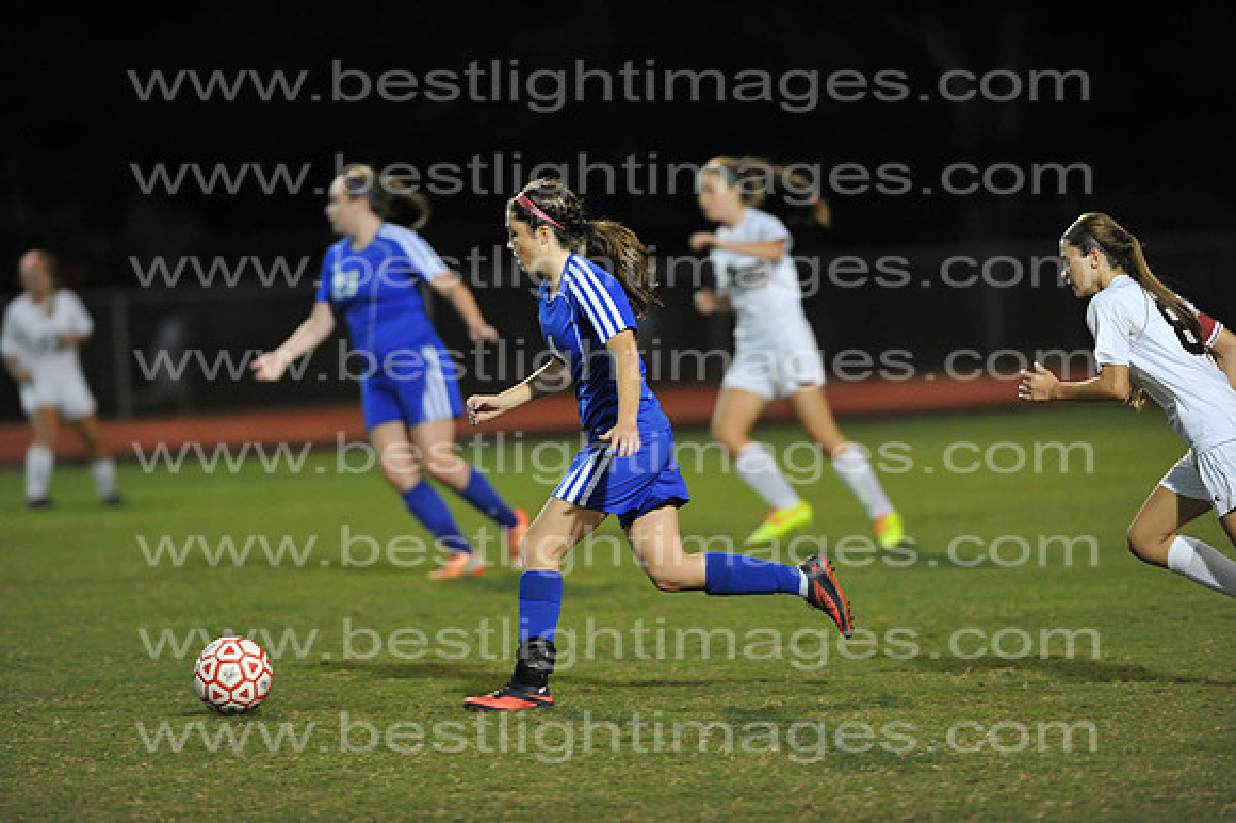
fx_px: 10294
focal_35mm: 300
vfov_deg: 4.6
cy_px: 412
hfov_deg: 6.9
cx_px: 618
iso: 5000
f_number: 3.2
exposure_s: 1/400
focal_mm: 300
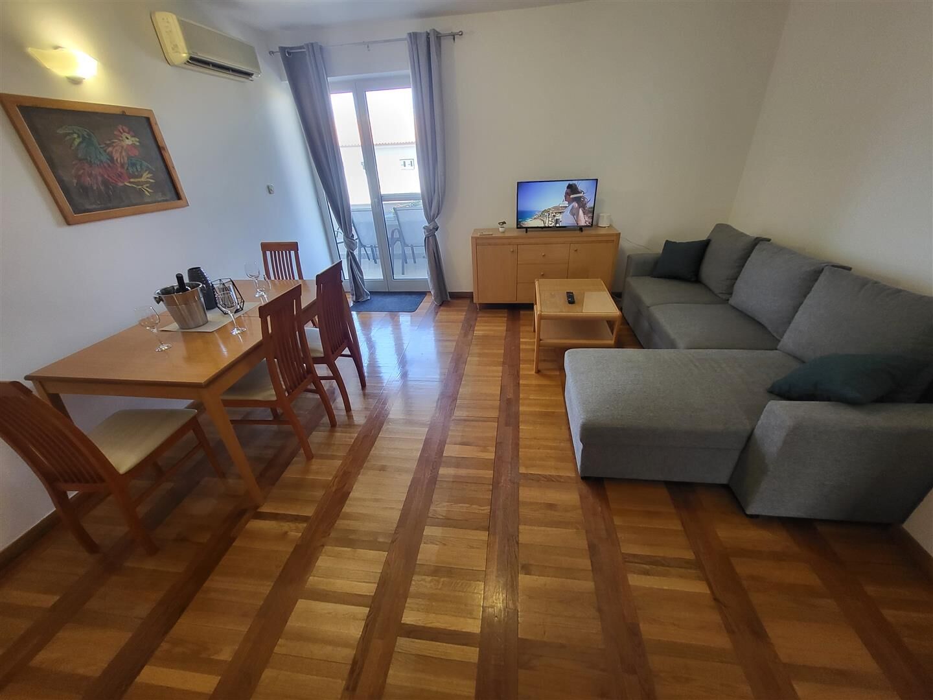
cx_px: 466
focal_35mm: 13
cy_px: 350
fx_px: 350
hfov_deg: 106.2
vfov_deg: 89.9
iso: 200
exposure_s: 1/50
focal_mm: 1.74
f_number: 2.2
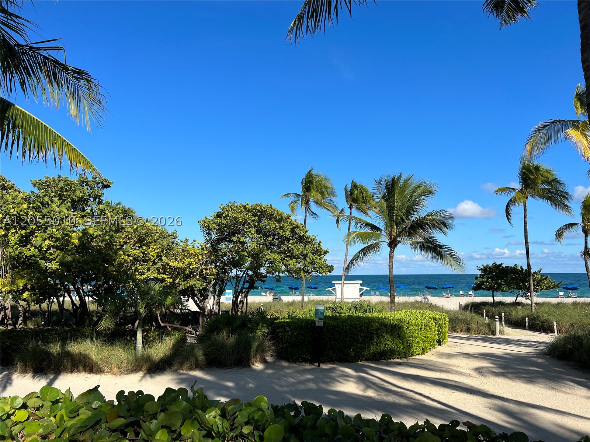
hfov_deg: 67.3
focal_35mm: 26
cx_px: 295
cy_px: 221
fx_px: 443
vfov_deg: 53.1
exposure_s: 1/6211
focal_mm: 5.7
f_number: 1.5
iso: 50
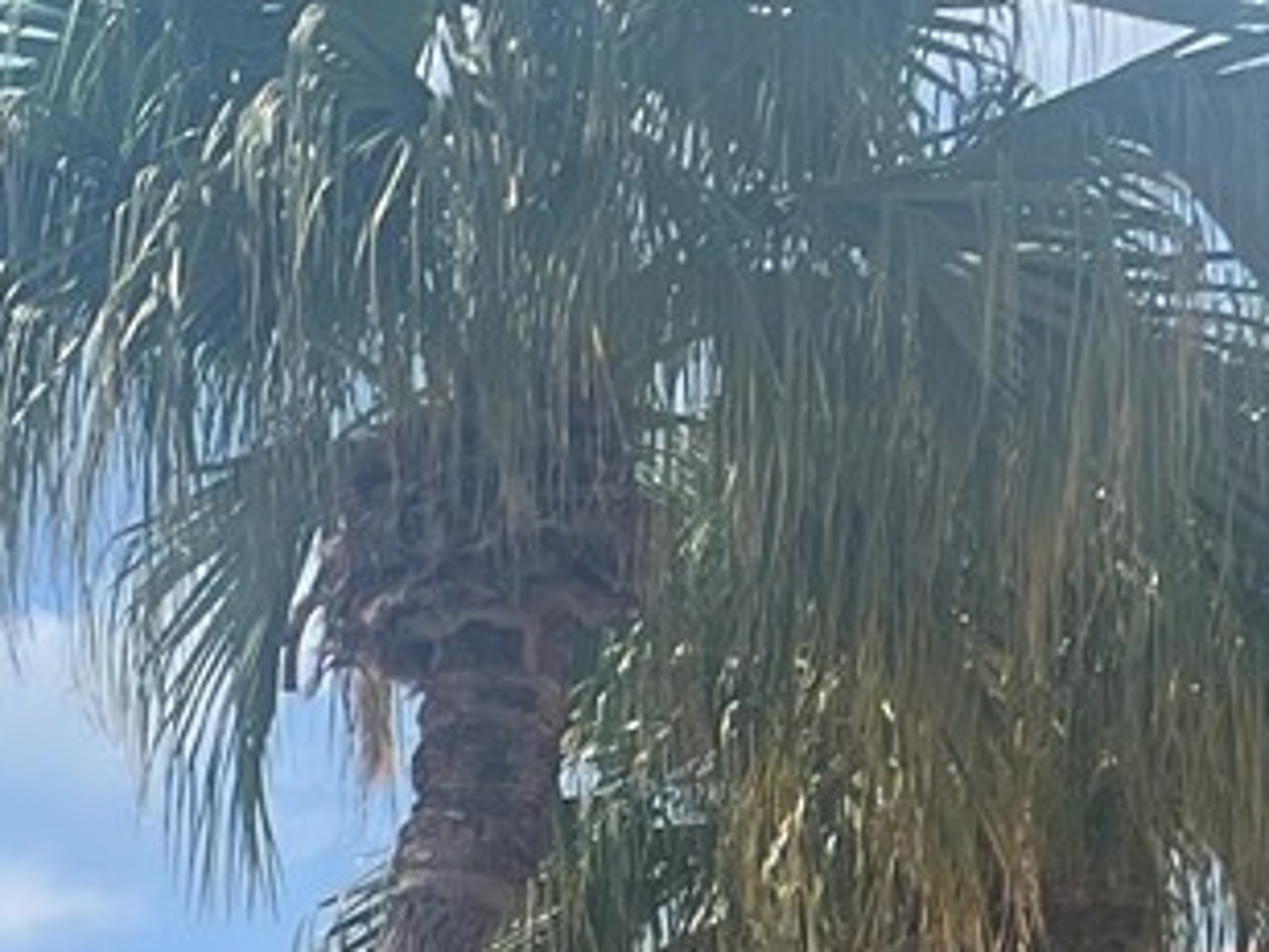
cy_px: 1929
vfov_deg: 10.1
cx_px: -1936
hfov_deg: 11.6
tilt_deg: -1.0
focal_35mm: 135
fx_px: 4949
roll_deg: -2.5
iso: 50
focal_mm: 5.7
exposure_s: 1/5319
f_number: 1.5
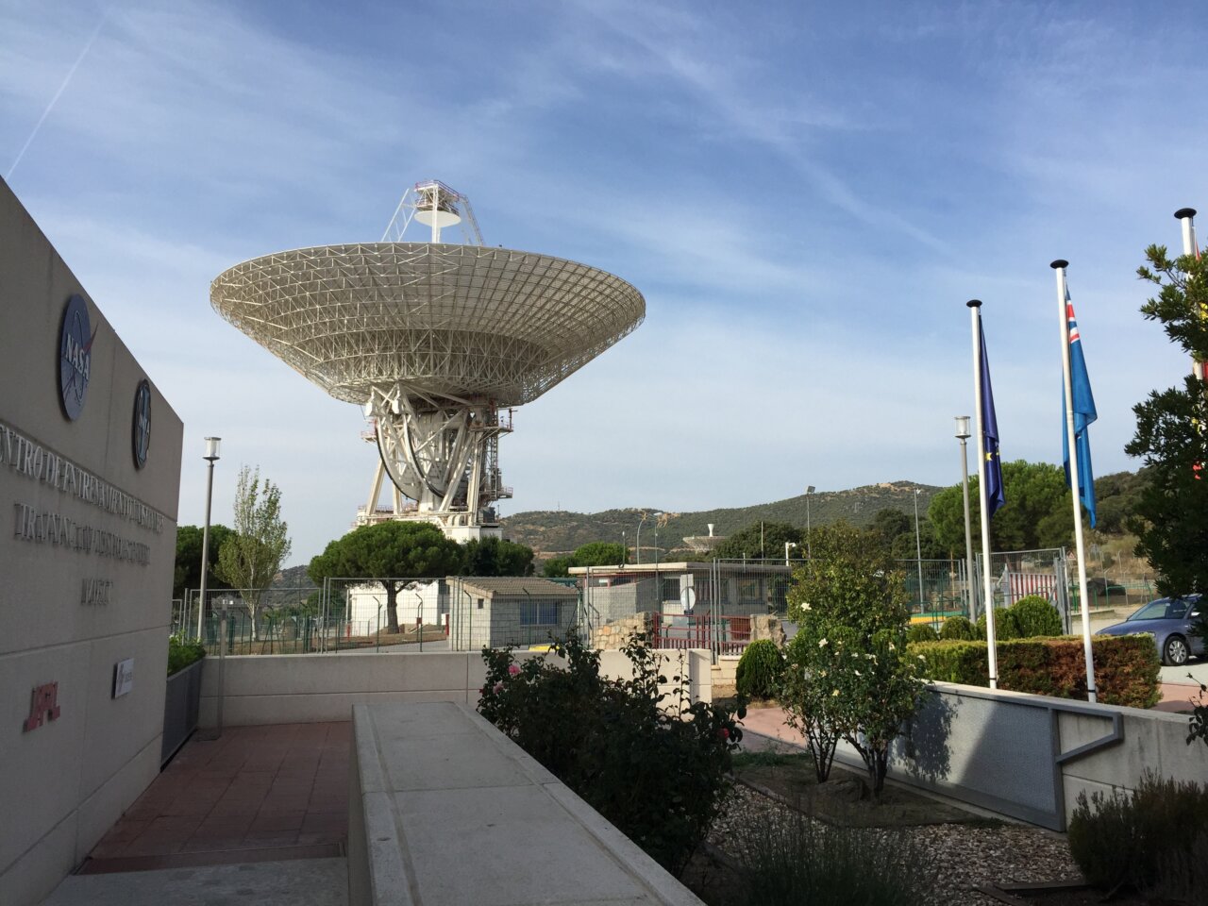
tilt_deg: +8.1
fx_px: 1012
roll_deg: -0.7
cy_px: 453
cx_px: 604
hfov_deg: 61.7
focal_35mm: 29
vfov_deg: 48.2
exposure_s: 1/2475
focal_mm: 4.15
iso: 32
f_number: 2.2
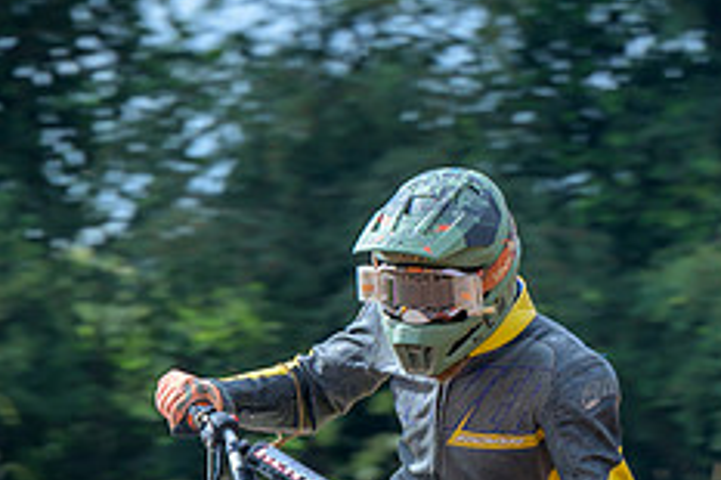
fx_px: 11227
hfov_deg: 3.7
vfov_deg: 2.4
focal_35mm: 561
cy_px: 629
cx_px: 168
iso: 80
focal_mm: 120
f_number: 5
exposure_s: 1/320
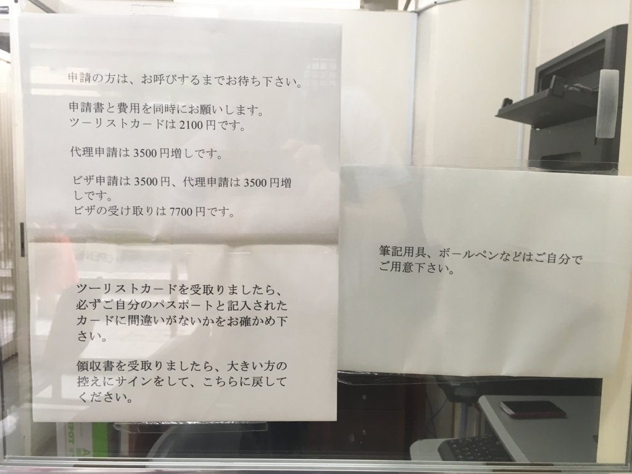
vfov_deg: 48.2
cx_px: 316
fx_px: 529
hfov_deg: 61.7
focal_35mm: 29
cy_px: 237
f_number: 2.2
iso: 32
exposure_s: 1/33
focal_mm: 4.15
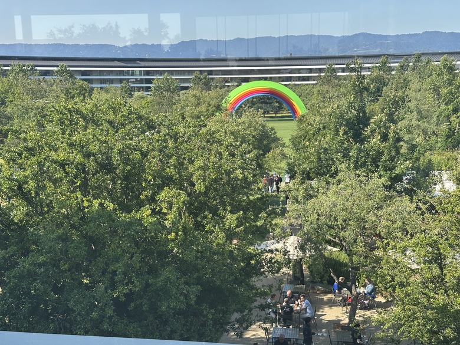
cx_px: 230
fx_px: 638
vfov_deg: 30.3
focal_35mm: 48
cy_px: 172
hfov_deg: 39.7
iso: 64
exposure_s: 1/1041
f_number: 1.78
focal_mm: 6.86
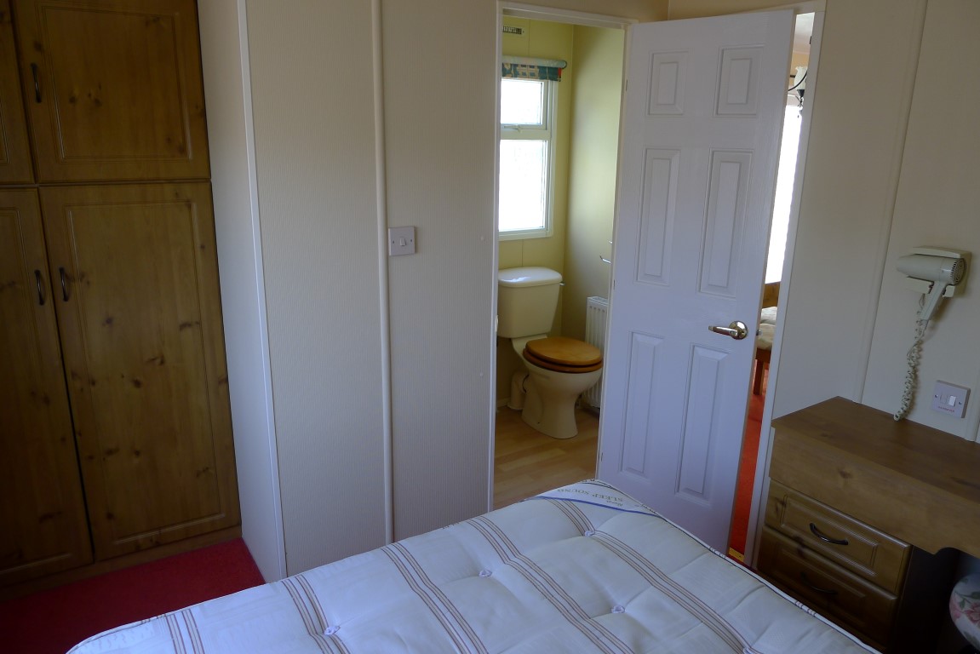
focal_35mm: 24
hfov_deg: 73.7
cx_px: 490
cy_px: 327
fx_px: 653
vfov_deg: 53.2
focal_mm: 5.1
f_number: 2
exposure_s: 1/60
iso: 80
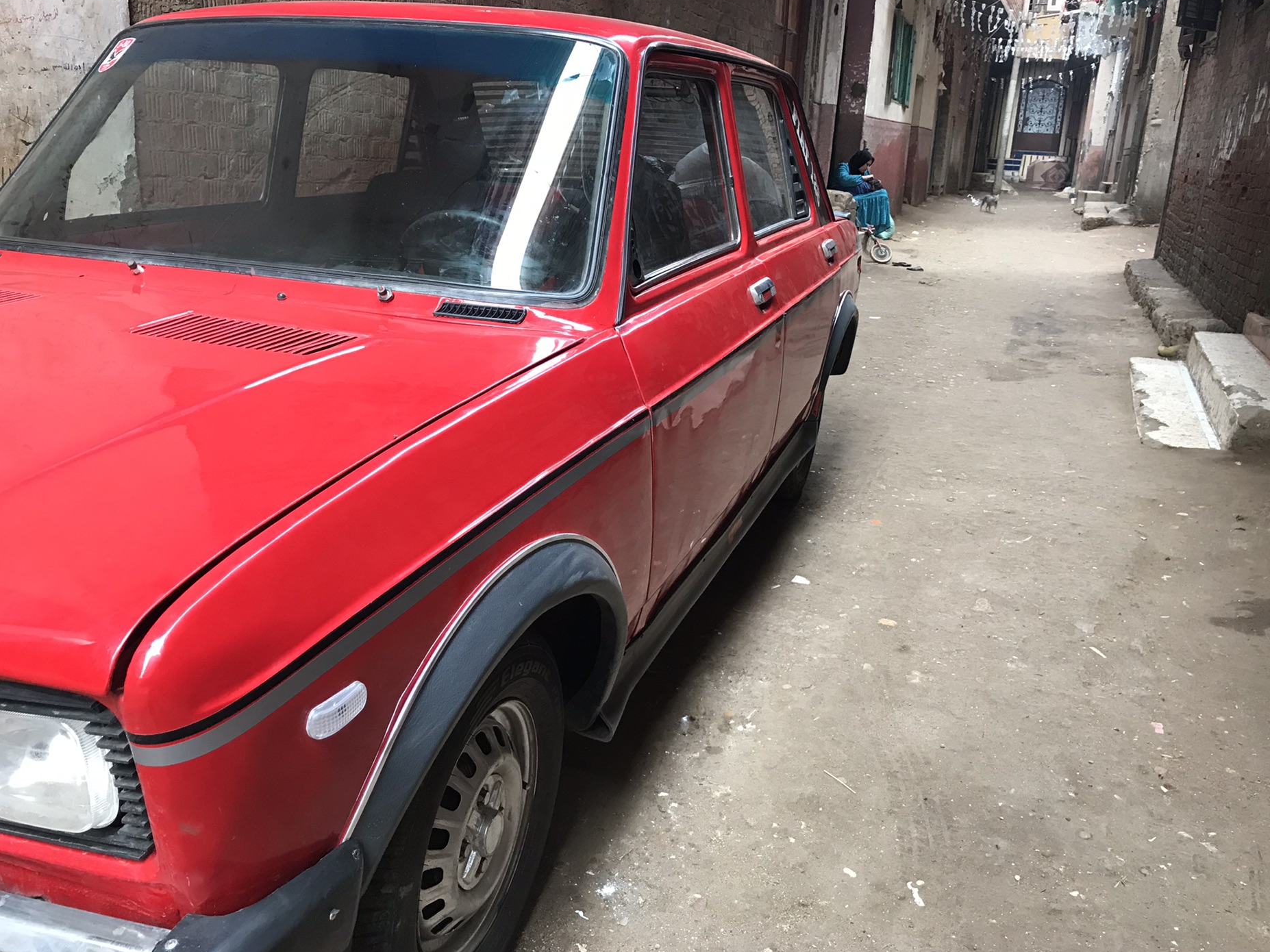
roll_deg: -2.5
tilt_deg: -15.7
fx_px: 1064
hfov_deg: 61.7
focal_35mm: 29
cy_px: 483
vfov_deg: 48.2
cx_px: 656
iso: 40
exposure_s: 1/25
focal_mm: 3.99
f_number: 1.8
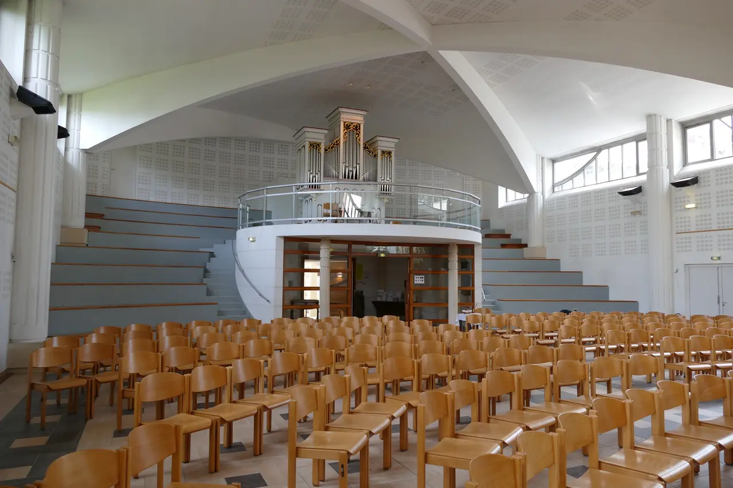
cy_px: 244
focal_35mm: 25
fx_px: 509
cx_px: 366
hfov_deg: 71.5
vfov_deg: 51.3
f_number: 2.8
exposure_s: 1/60
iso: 200
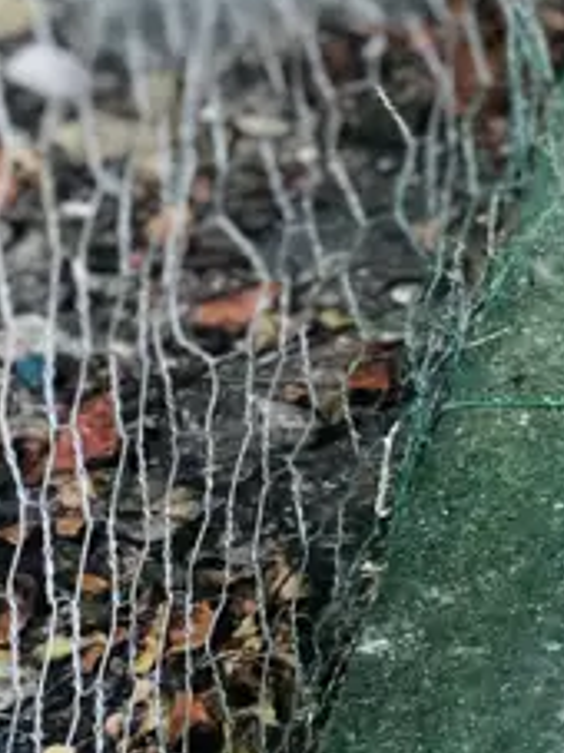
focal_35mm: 235
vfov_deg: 8.4
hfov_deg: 6.1
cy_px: 282
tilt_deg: -24.2
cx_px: 1237
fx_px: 5110
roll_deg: +0.9
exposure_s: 1/60
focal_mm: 6
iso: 64
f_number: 2.4
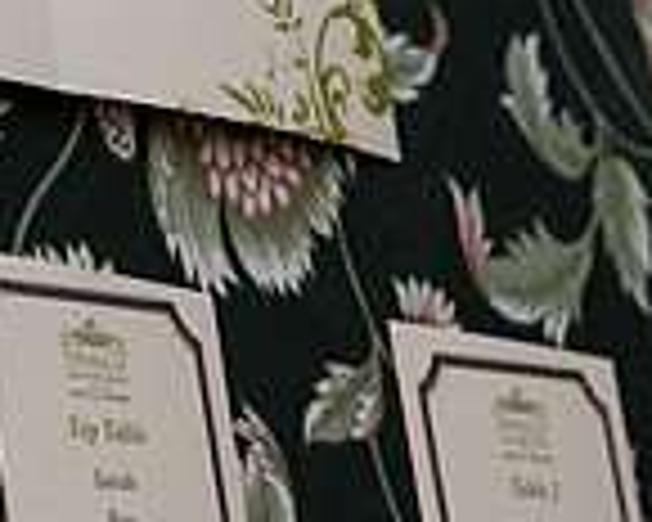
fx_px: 5056
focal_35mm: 262
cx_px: 67
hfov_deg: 7.4
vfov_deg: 5.9
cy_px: -155
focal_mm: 70
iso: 2500
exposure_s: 1/200
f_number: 3.5
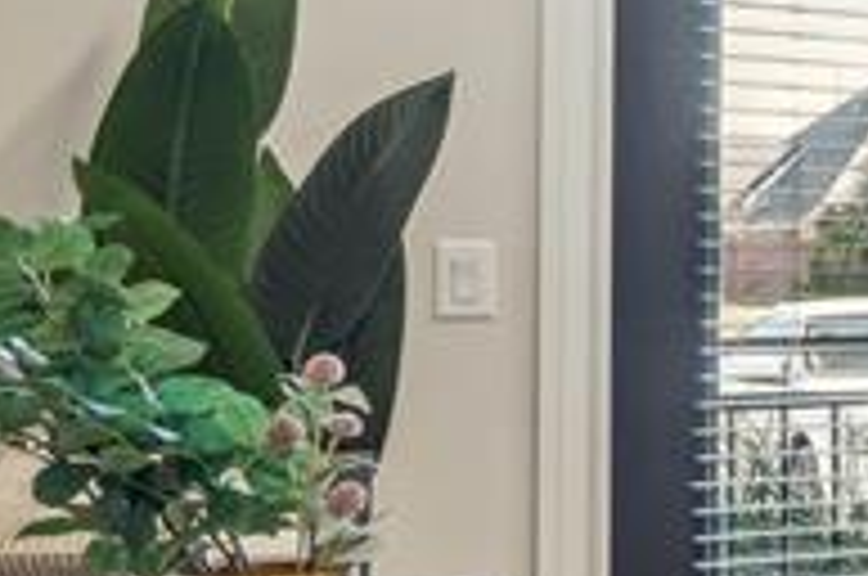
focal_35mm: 85
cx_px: 2105
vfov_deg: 16.0
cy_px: 270
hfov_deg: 14.7
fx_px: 2046
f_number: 9
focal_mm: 16
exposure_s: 1/5
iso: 200
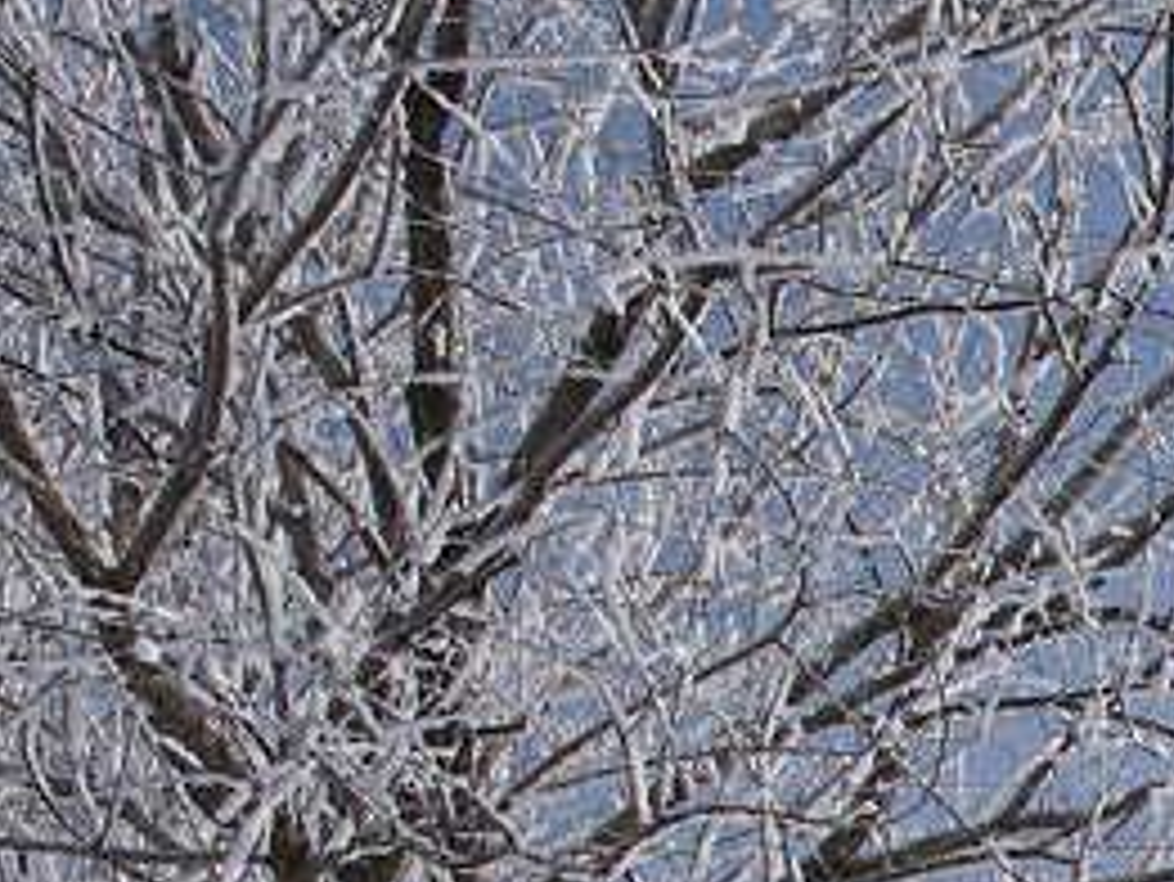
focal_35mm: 177
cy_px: 1822
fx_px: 6006
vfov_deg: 8.0
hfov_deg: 9.5
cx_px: 3158
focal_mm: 30
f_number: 5.6
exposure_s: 1/3200
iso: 200
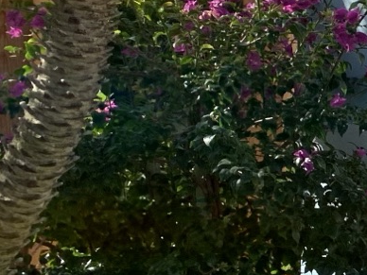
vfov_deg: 11.1
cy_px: 138
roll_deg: -1.4
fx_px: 1421
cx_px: 914
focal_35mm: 134
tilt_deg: -0.5
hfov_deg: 11.7
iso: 25
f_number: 1.8
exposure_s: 1/1447
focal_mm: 4.25
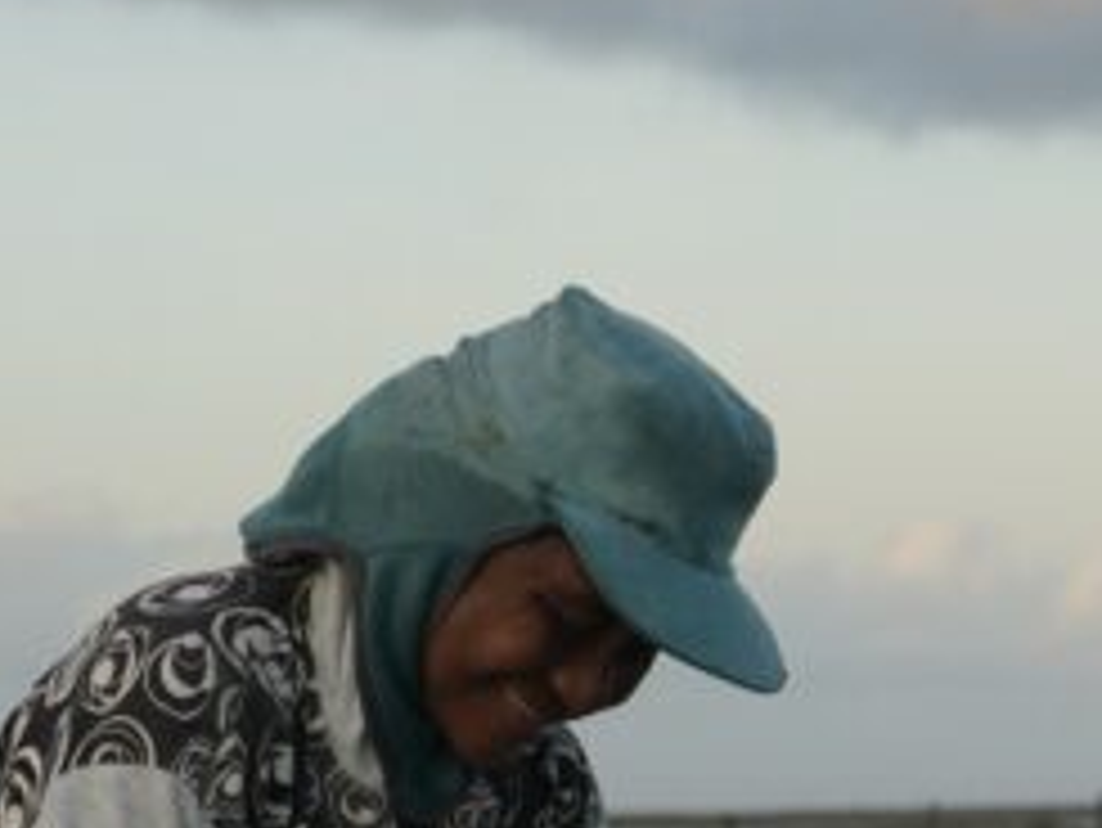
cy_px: 1051
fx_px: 6275
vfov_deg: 7.5
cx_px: 634
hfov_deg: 10.0
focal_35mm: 197
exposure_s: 1/1000
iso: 1000
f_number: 6.3
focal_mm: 49
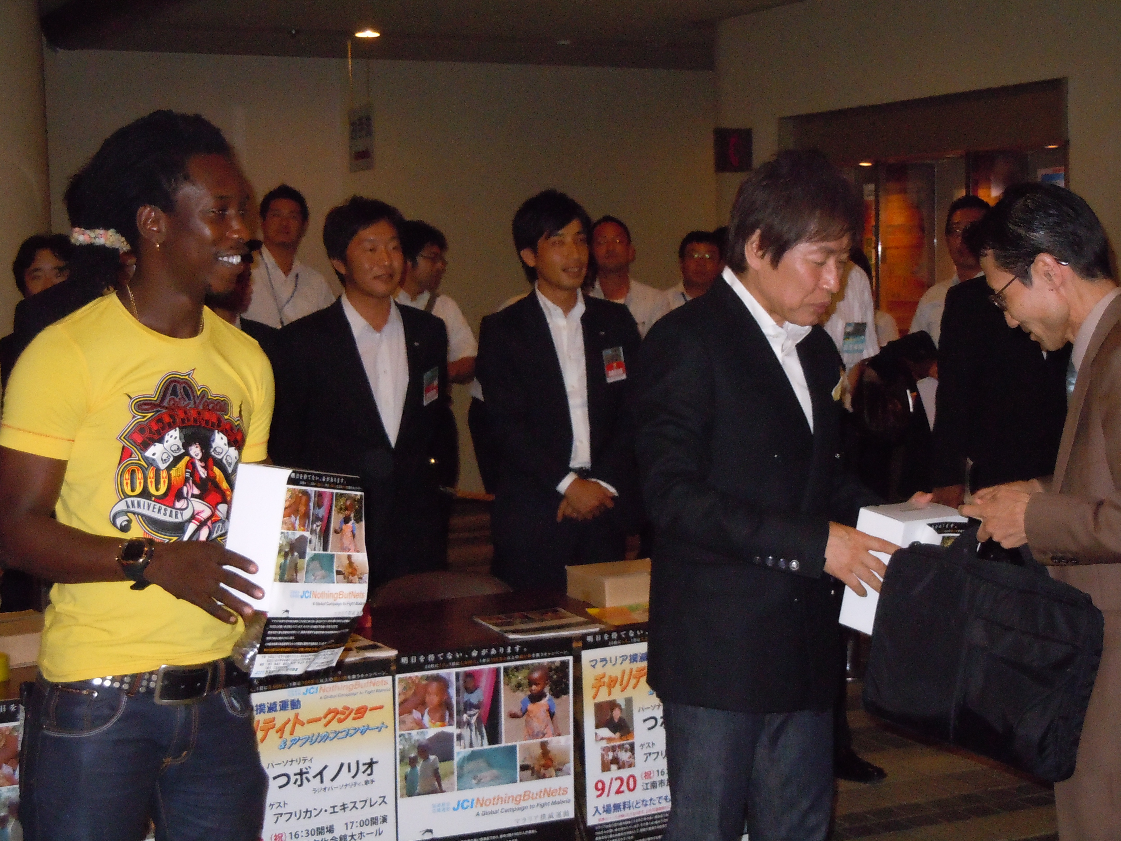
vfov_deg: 24.8
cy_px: 420
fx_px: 1911
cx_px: 560
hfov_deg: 32.7
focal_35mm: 59
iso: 800
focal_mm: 10.6
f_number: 4
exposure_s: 1/40
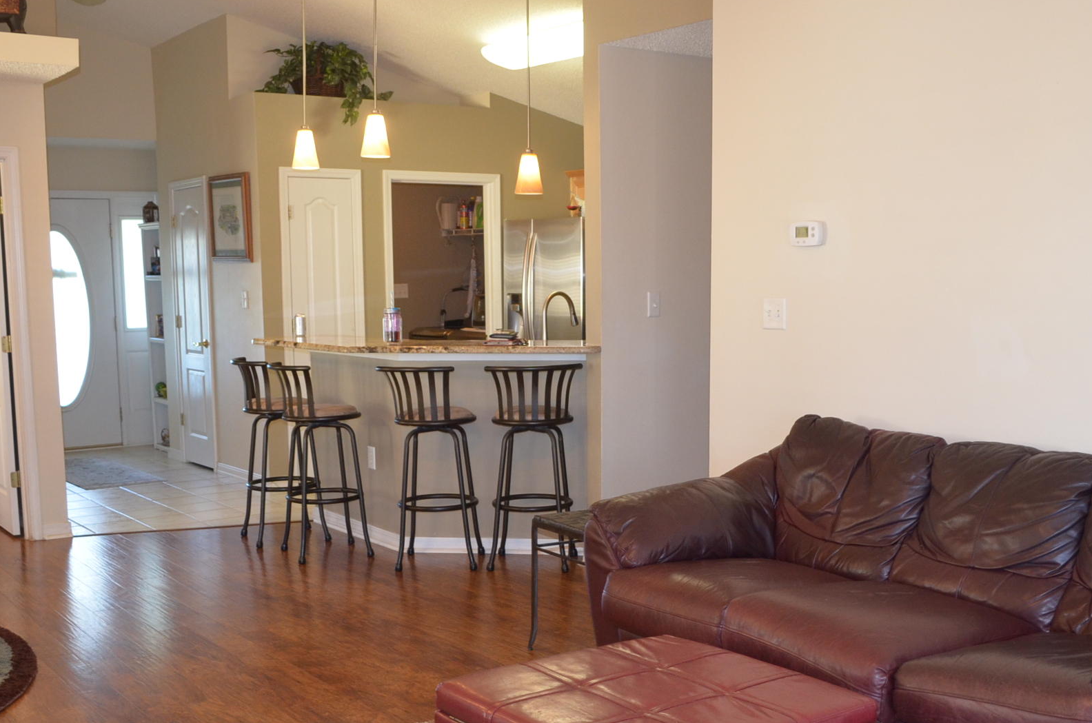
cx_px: 571
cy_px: 459
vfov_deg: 31.6
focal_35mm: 42
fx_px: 1271
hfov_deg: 46.5
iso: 800
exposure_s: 1/40
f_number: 3.5
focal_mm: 18
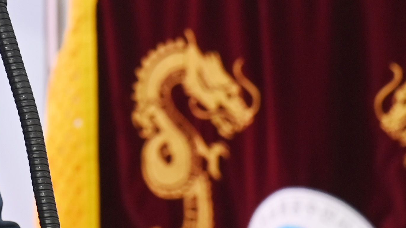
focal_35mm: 445
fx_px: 4791
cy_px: -30
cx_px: -89
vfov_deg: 2.7
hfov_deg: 4.8
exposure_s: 1/250
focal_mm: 105
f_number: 6.3
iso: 500
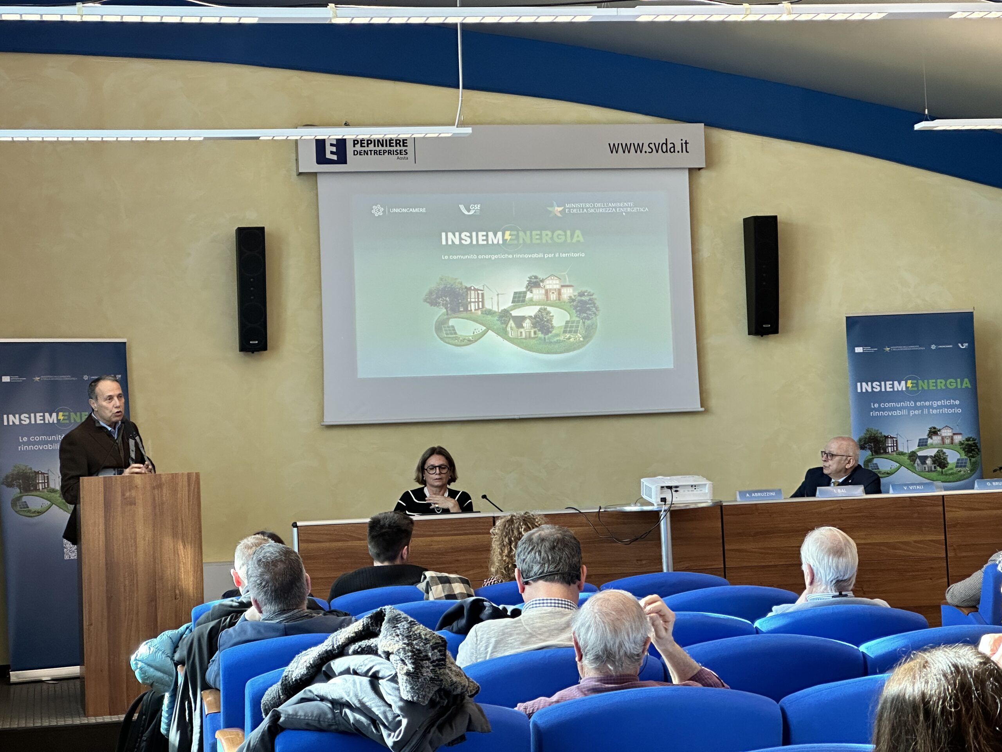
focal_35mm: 77
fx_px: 2229
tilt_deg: +2.7
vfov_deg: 19.1
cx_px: 501
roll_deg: +2.9
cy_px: 376
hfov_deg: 25.3
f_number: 2.8
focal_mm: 9
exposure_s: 1/75
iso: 250
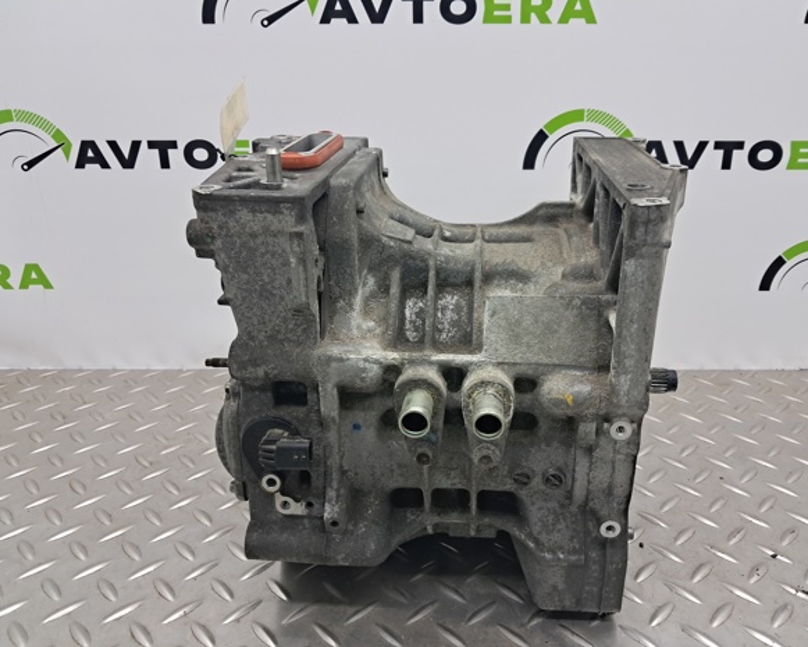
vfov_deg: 50.0
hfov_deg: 60.3
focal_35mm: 29
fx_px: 694
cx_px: 442
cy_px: 315
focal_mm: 4
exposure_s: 1/50
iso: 125
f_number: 1.8
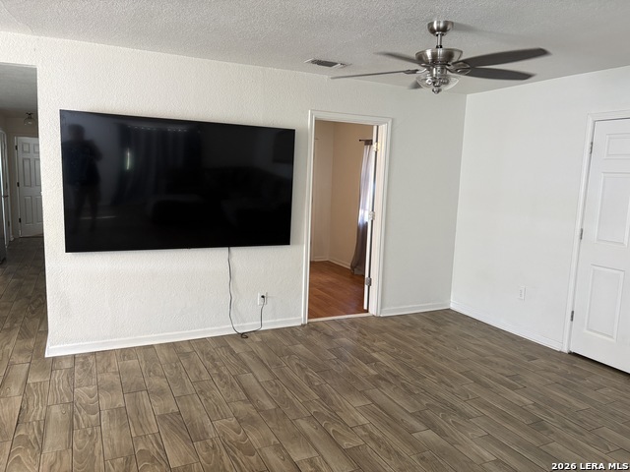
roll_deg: -1.4
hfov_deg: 67.3
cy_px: 236
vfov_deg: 53.1
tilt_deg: -7.2
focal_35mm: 26
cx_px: 315
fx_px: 473
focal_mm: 5.96
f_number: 1.6
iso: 160
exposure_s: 1/60
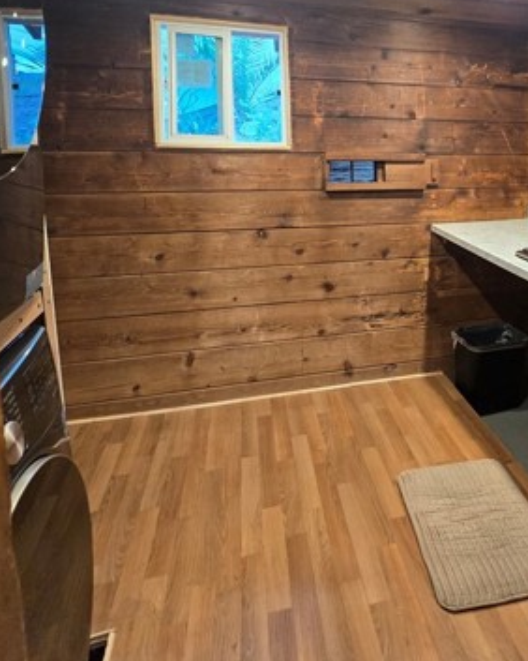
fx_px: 450
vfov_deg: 70.3
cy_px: 213
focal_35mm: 23
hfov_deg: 57.0
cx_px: 412
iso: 500
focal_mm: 2.2
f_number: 2.2
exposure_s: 1/60
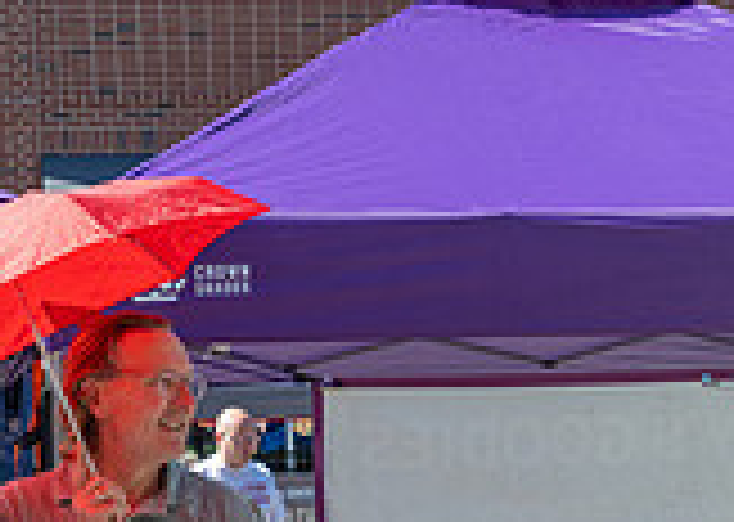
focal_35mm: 102
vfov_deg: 13.4
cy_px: 709
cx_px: 312
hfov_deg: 19.6
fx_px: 2124
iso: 200
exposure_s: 1/200
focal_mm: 24
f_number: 8
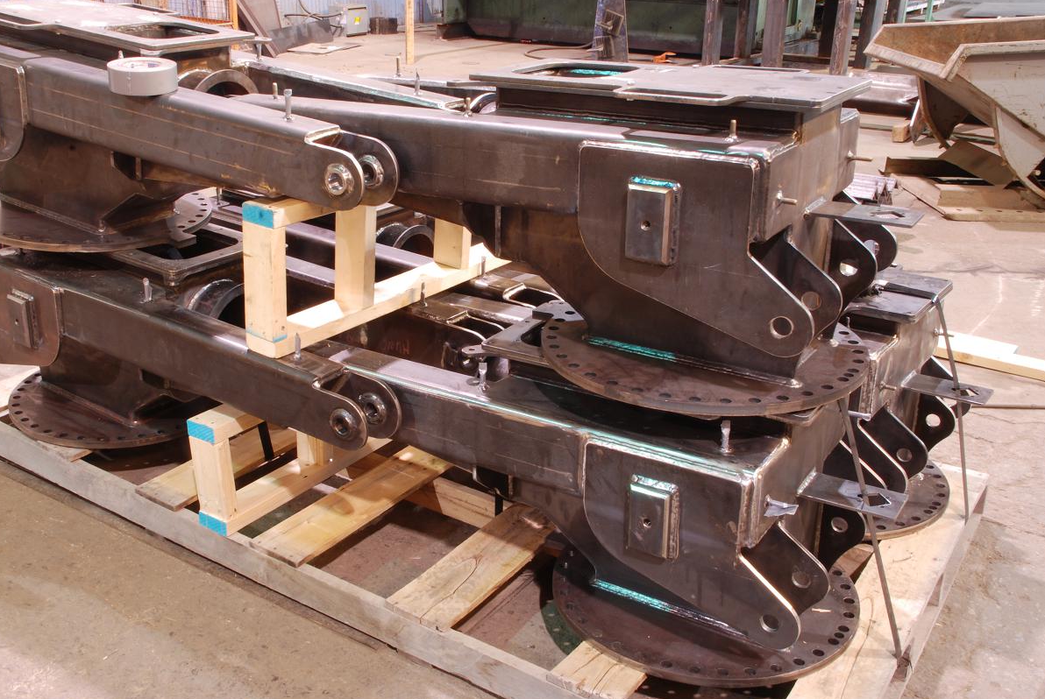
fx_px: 1046
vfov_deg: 36.9
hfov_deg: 53.0
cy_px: 321
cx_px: 478
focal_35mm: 36
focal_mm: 22
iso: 160
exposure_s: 10
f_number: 25
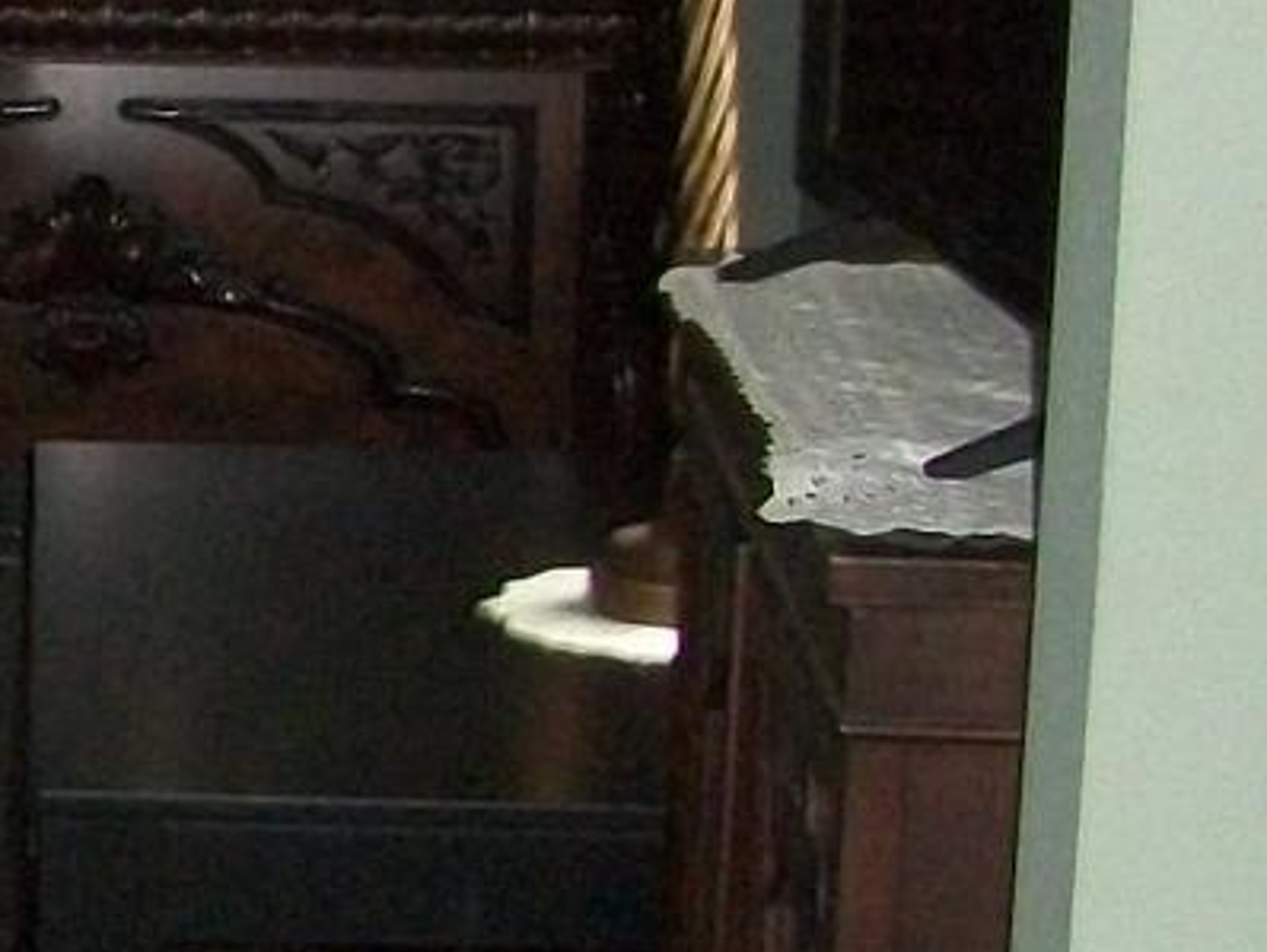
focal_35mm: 180
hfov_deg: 9.8
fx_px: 6592
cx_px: -1706
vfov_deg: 8.3
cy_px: 608
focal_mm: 6.3
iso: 320
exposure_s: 1/30
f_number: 3.1
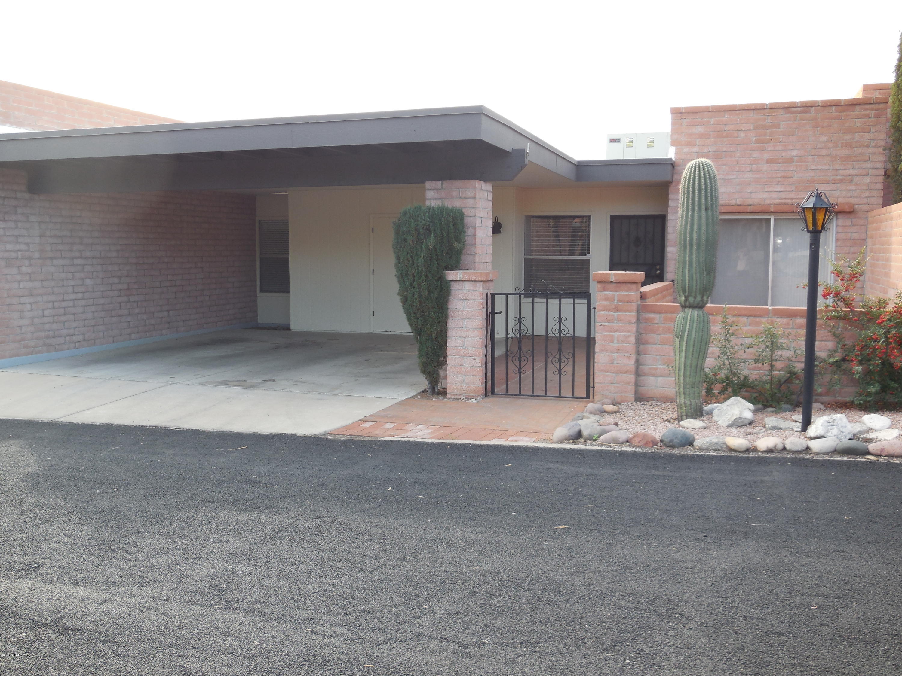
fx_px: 886
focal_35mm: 34
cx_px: 451
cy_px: 338
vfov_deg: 41.8
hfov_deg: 54.0
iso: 125
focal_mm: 6.1
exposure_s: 1/200
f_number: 3.4
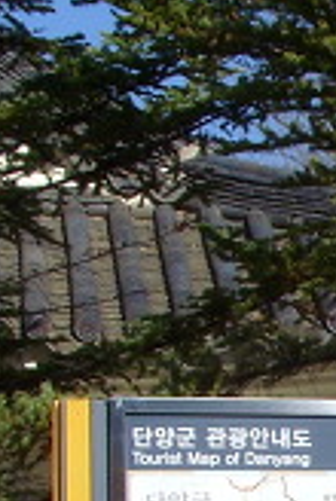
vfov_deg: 11.6
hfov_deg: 7.5
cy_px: 585
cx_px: 758
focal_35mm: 174
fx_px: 2426
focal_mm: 6
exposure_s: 1/500
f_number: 5.5
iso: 80
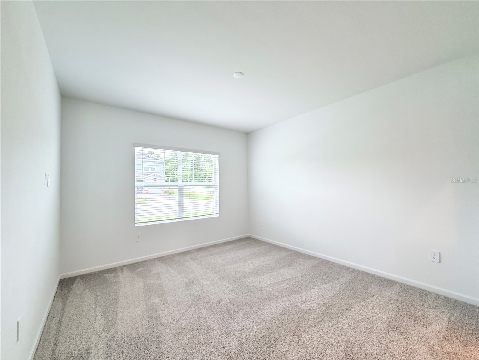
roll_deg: +1.0
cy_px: 180
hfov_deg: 102.1
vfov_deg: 85.7
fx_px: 194
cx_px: 240
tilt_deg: +1.5
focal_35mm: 14
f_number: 2.2
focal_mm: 2.22
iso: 200
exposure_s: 1/120
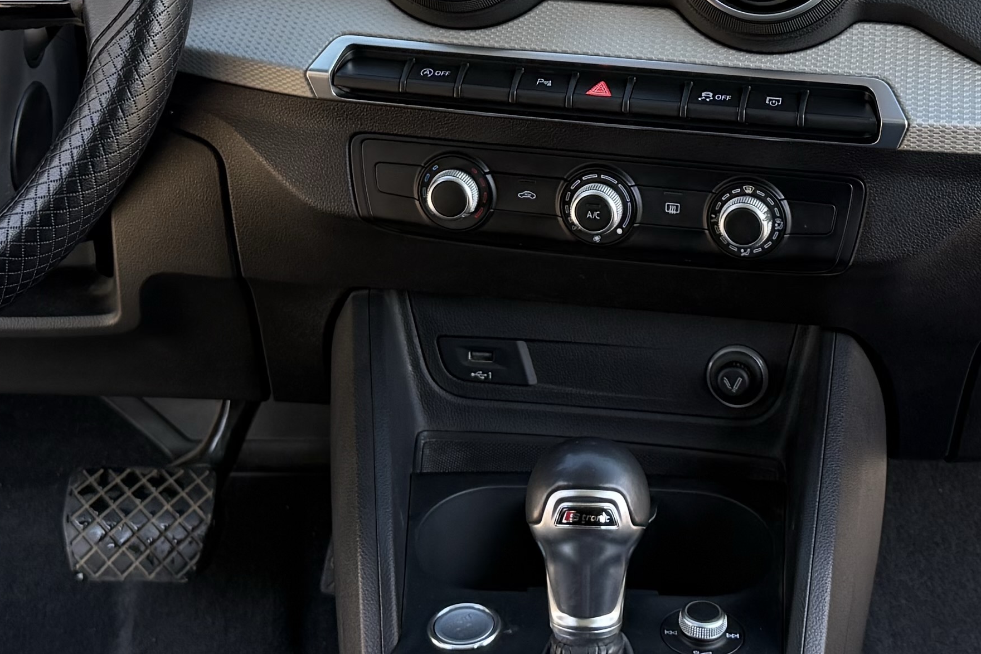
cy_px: 2
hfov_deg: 25.0
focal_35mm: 81
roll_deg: -0.1
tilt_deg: -17.2
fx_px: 2207
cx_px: 594
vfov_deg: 16.5
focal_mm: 6.76
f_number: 1.78
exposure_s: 1/244
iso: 100
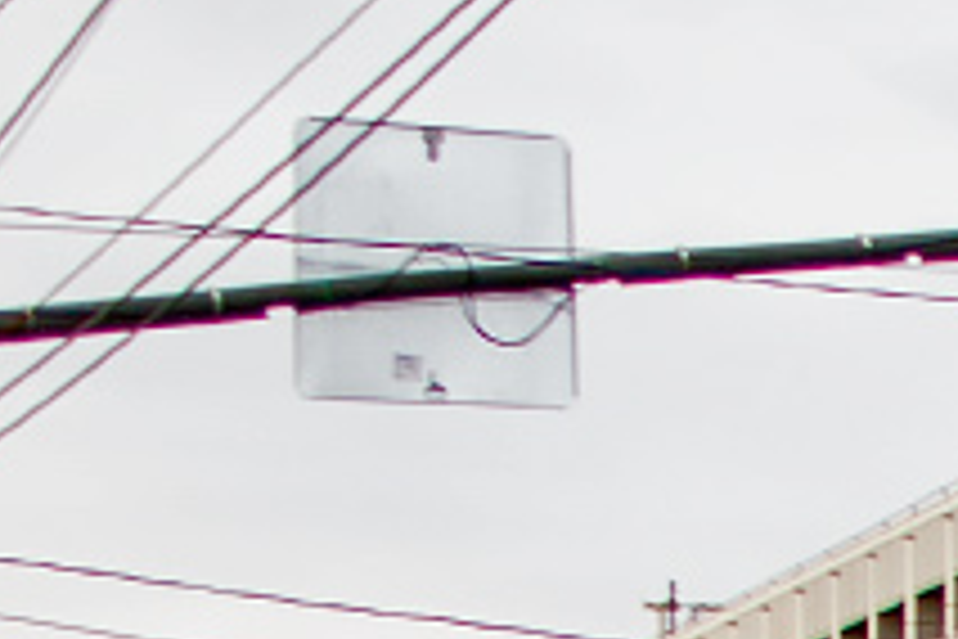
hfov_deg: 9.9
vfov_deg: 6.5
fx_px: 5242
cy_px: 1701
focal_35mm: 197
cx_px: 1745
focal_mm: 35
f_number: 2.5
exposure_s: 1/400
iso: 200
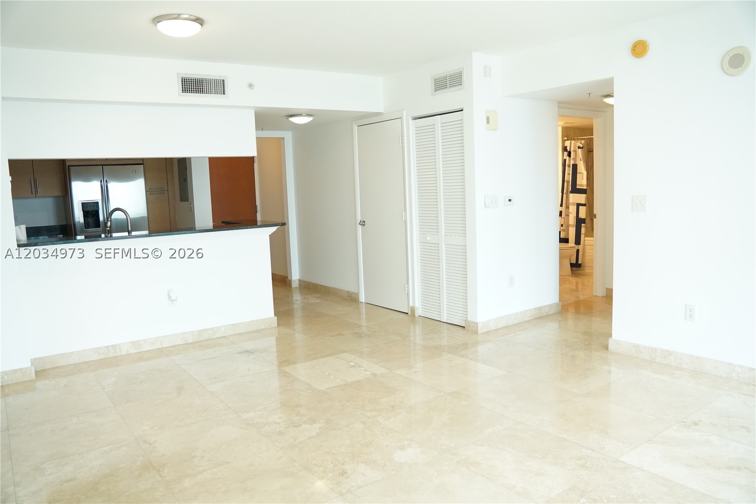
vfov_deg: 50.4
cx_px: 378
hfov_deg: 70.4
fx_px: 535
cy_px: 252
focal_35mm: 26
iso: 1600
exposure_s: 1/400
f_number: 2.8
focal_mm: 17
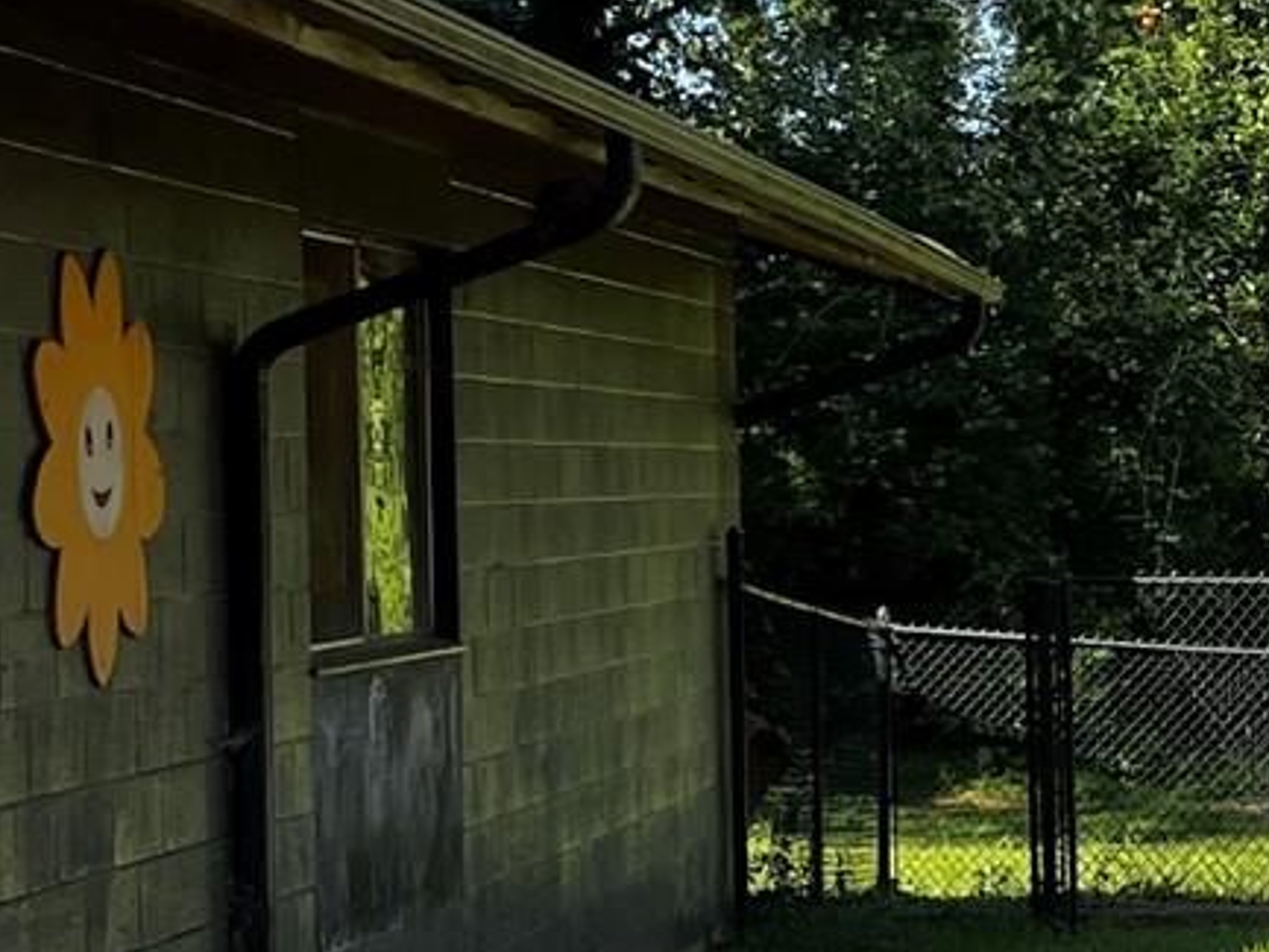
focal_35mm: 123
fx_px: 4510
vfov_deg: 12.1
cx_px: 1354
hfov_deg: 15.6
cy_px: 416
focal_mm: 5.1
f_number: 1.6
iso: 50
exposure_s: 1/1009
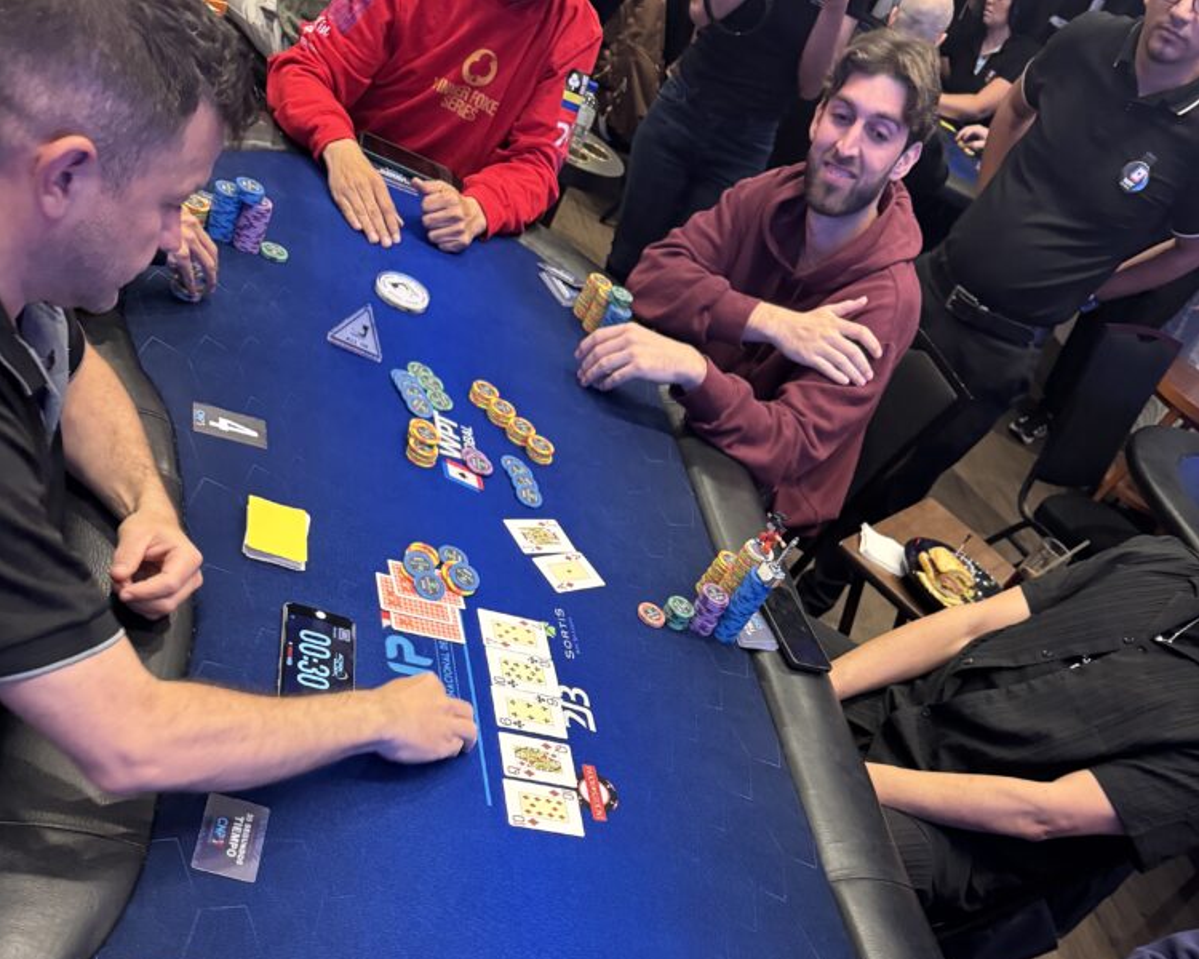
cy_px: 817
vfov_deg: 42.9
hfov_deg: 55.7
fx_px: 1136
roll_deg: -33.5
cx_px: 587
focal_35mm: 32
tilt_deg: -41.8
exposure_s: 1/60
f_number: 1.78
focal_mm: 6.76
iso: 640
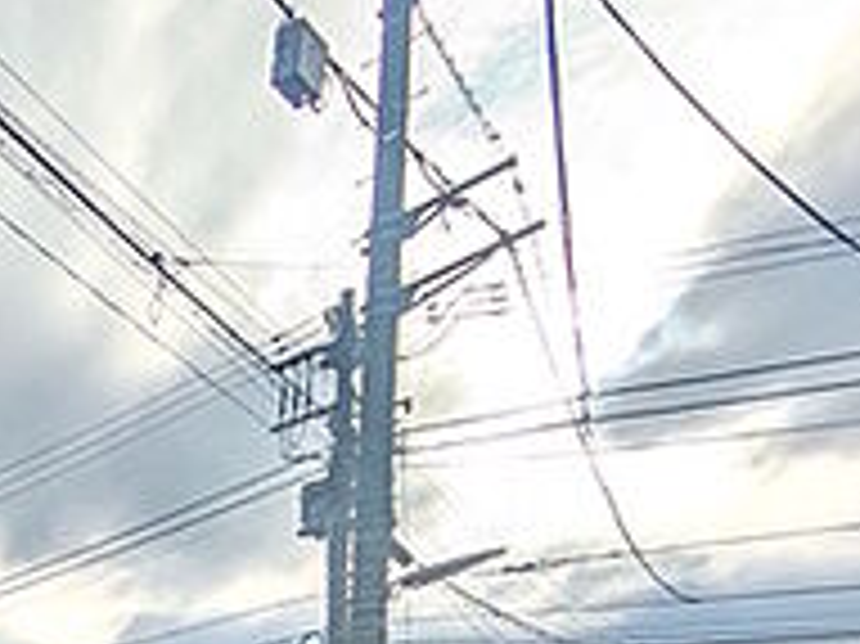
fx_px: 1092
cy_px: 995
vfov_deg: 24.5
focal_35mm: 44
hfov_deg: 31.1
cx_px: -311
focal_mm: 1.83
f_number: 2.2
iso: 24
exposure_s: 1/2237
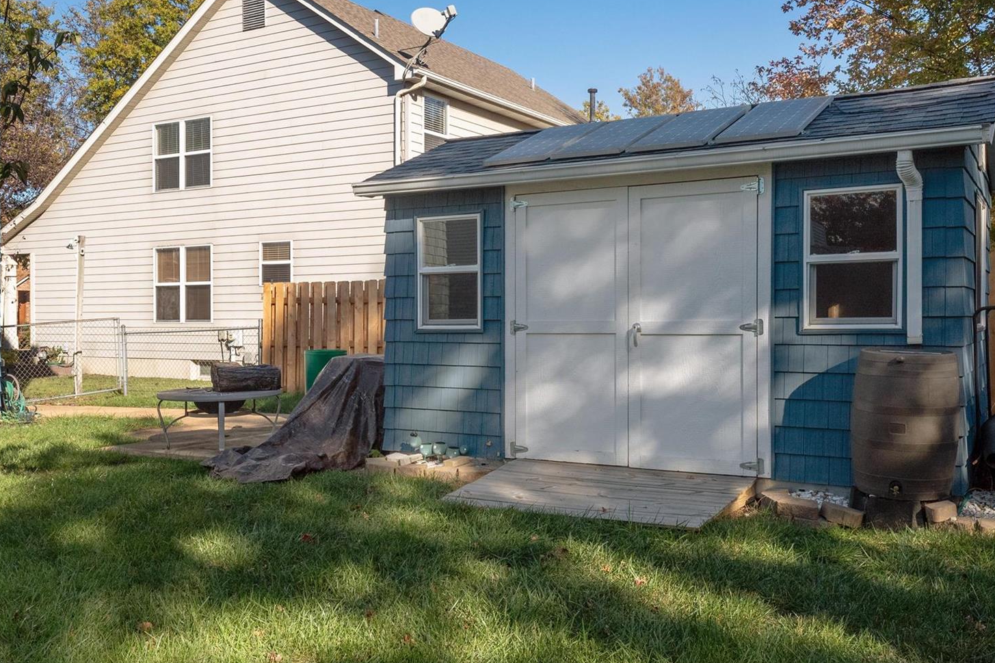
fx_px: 912
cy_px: 322
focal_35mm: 33
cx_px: 511
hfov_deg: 57.2
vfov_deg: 39.9
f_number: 8
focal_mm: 15
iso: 400
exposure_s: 1/640
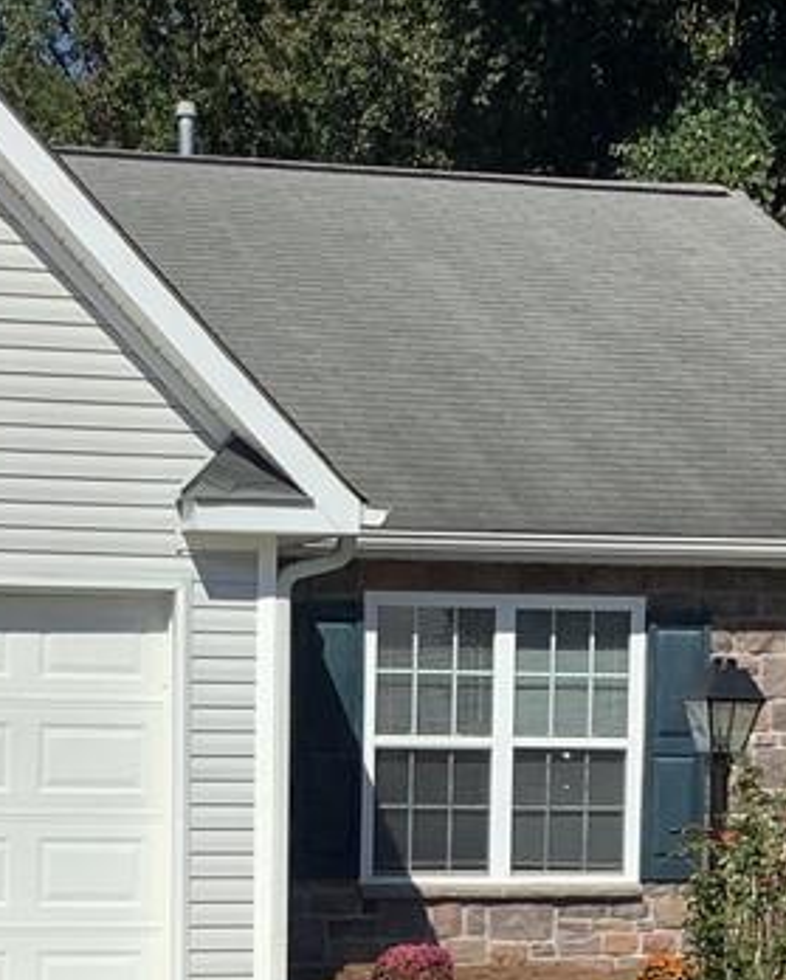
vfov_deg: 20.9
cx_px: 231
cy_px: 921
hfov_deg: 17.2
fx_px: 2585
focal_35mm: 89
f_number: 2.4
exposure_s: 1/2717
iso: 25
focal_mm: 3.3
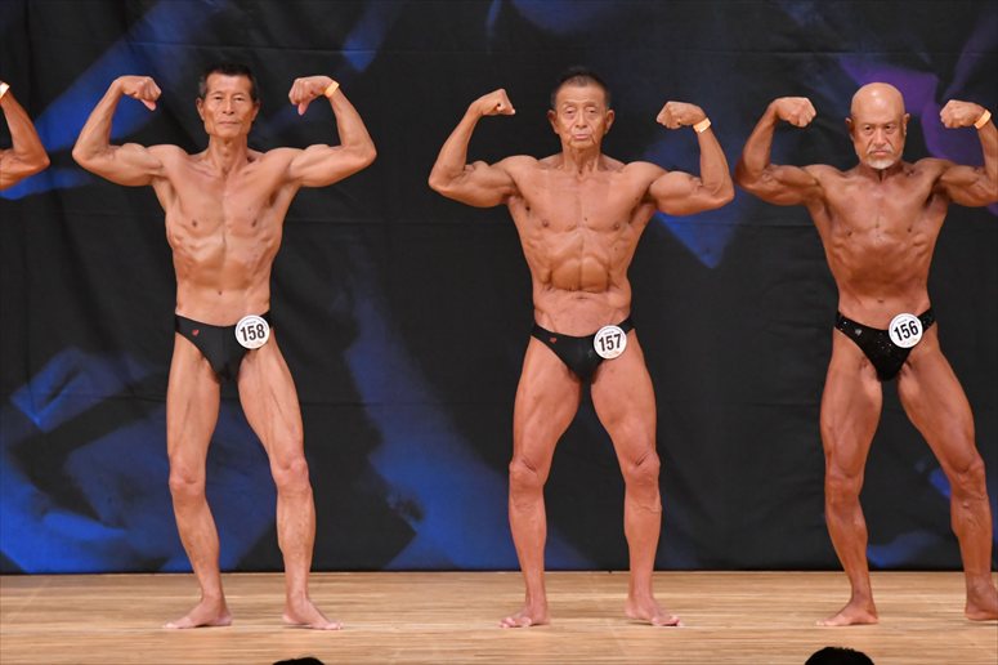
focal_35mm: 285
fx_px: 7897
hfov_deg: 7.2
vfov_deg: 4.8
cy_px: 332
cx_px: 499
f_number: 5.6
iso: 5000
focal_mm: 190
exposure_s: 1/400
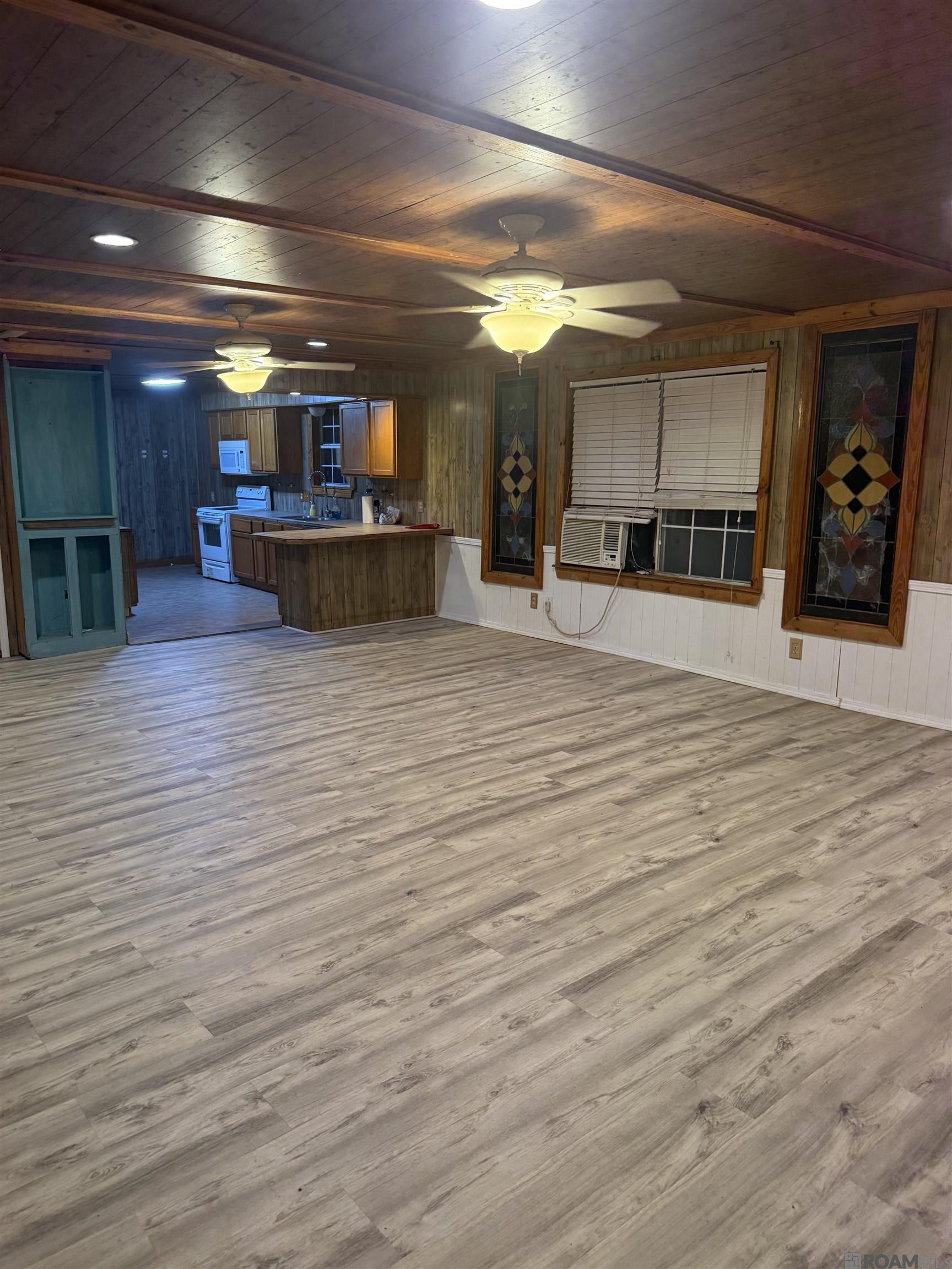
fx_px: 880
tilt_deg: -10.8
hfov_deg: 56.8
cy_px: 634
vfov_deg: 71.6
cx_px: 476
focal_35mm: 24
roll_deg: +0.1
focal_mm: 6.76
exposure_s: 1/60
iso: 250
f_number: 1.78
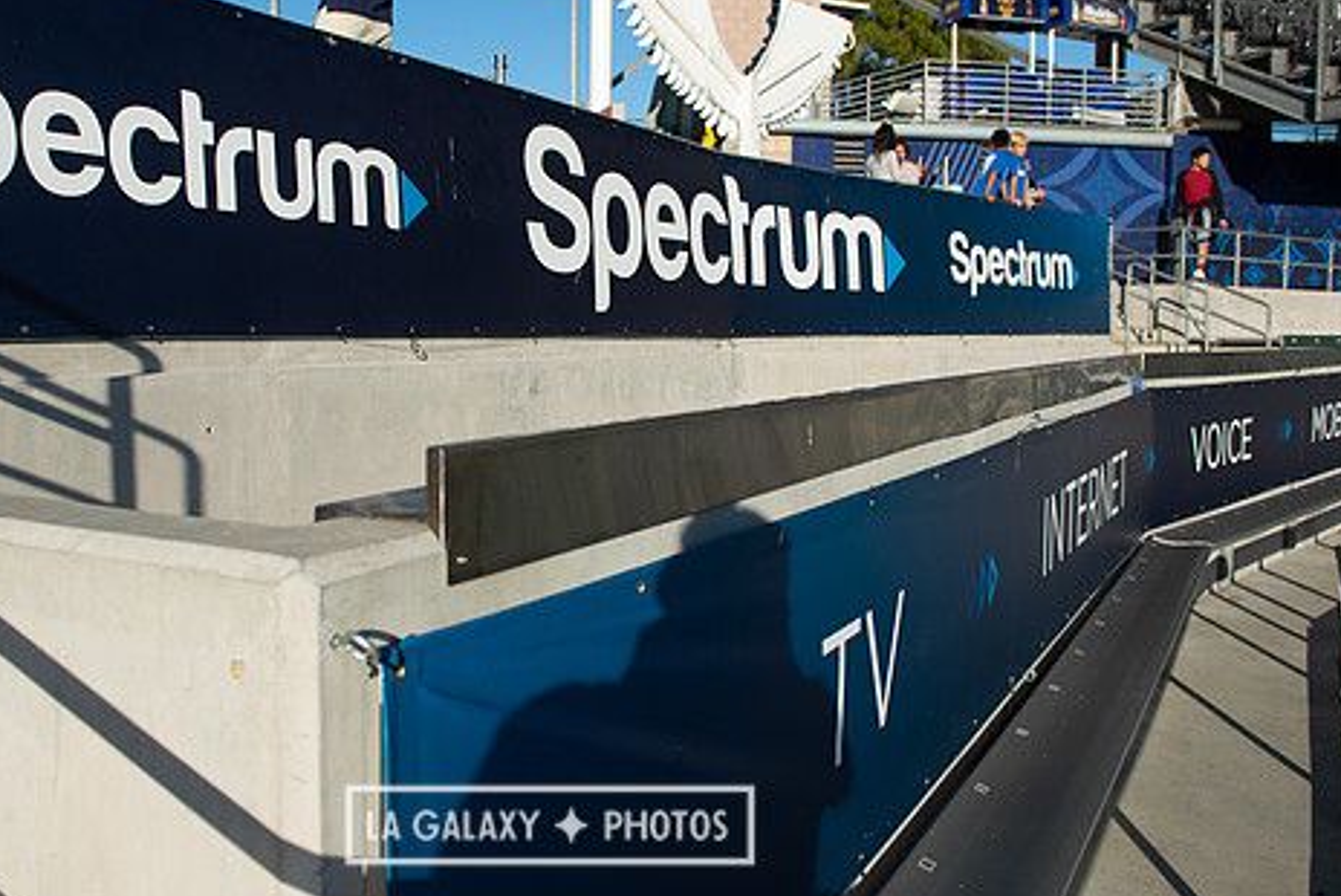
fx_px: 1118
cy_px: 392
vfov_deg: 43.6
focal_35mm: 30
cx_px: 549
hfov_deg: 61.5
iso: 200
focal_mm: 24
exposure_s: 1/2000
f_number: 4.5
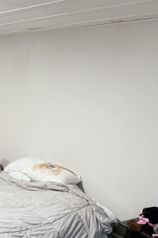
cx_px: -34
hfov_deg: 23.2
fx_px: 349
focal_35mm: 53
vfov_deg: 37.4
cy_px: 99
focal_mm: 6.76
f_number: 1.78
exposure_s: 1/60
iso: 320
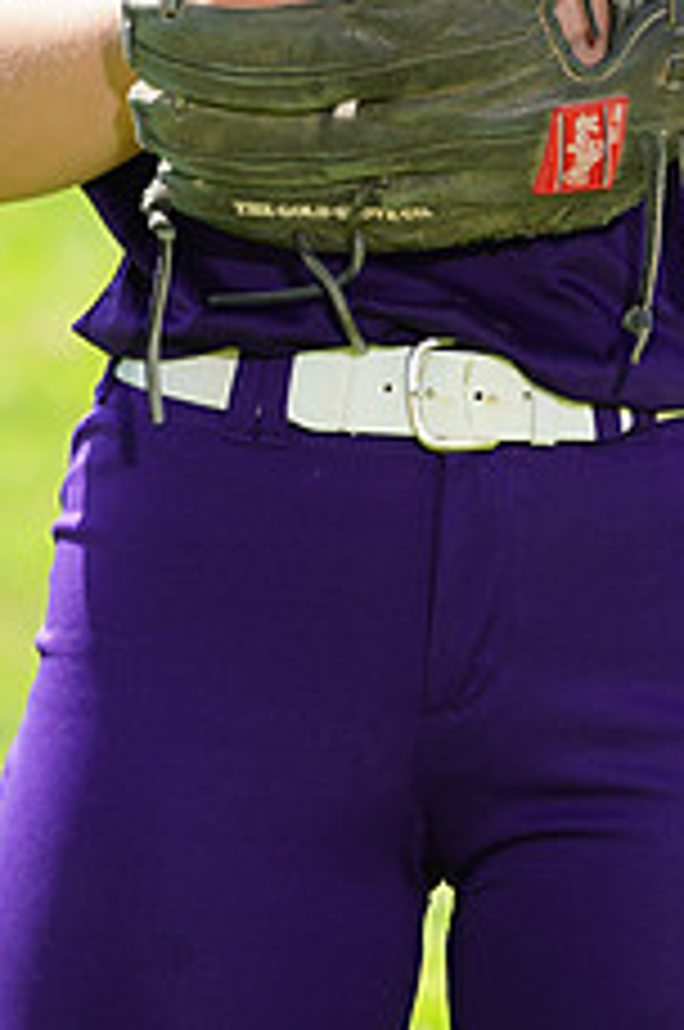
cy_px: -270
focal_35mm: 746
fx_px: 21324
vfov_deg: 2.8
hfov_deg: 1.8
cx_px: 598
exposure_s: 1/200
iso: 200
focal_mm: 294
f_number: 9
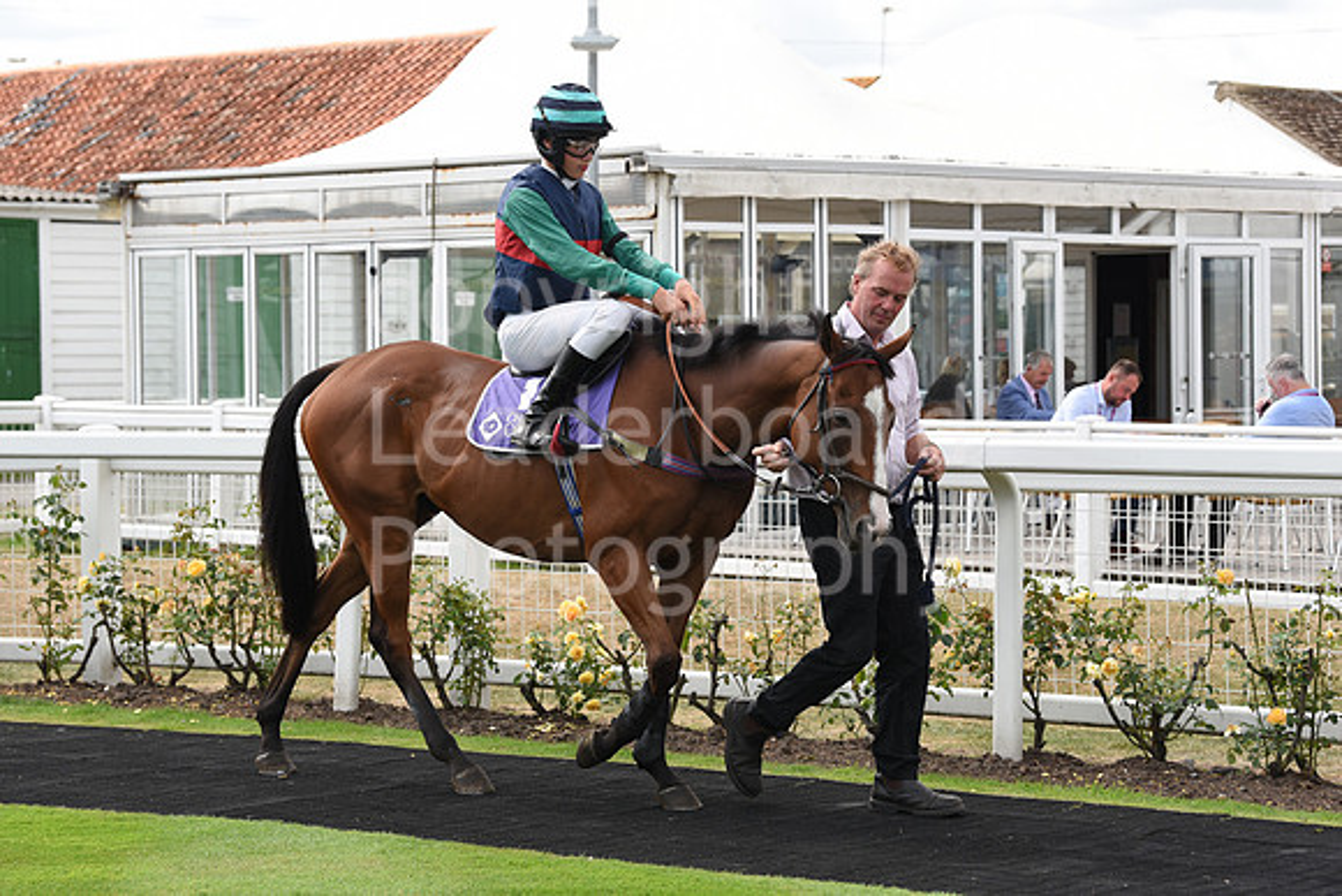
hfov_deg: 20.8
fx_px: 3654
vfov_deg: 14.0
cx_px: 671
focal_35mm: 98
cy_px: 448
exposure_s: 1/1000
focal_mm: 98
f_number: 5.6
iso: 400
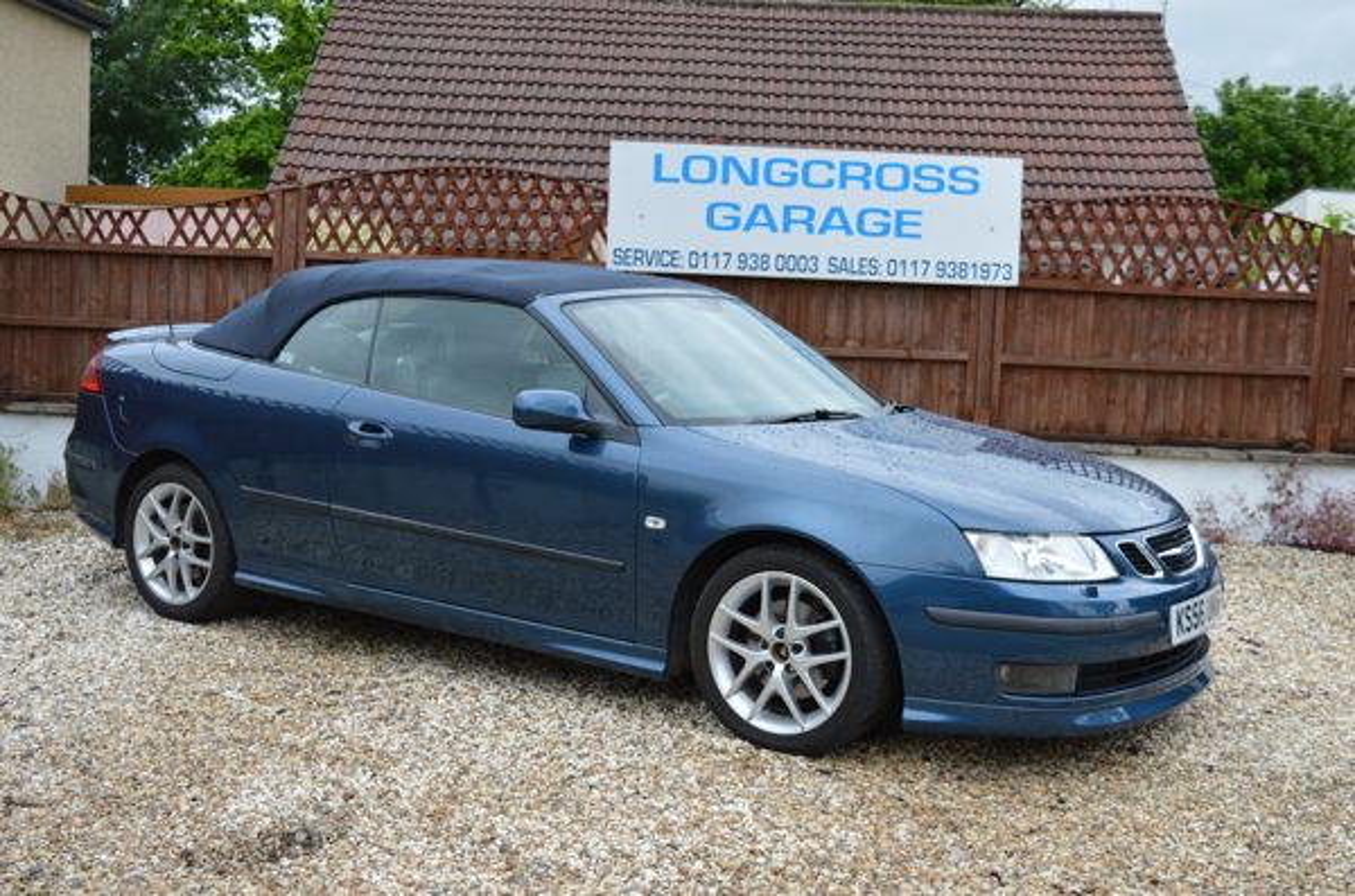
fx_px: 1577
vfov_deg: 31.7
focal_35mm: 42
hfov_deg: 46.5
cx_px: 678
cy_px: 448
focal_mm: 28
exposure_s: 1/125
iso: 110
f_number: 5.6
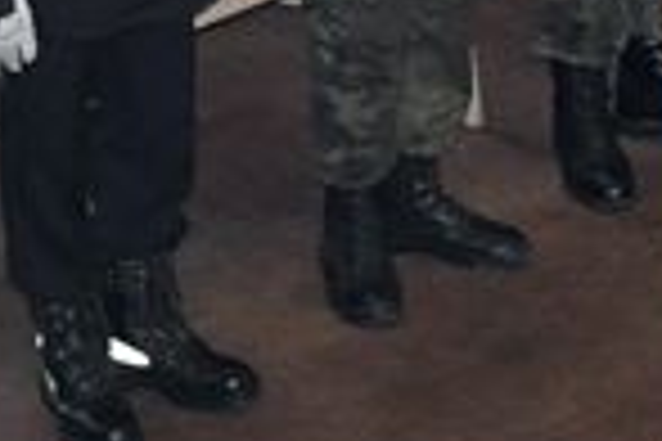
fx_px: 5093
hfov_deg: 7.3
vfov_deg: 4.8
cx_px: 1049
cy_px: -596
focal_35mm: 277
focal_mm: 32
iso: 1600
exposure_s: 1/60
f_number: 5
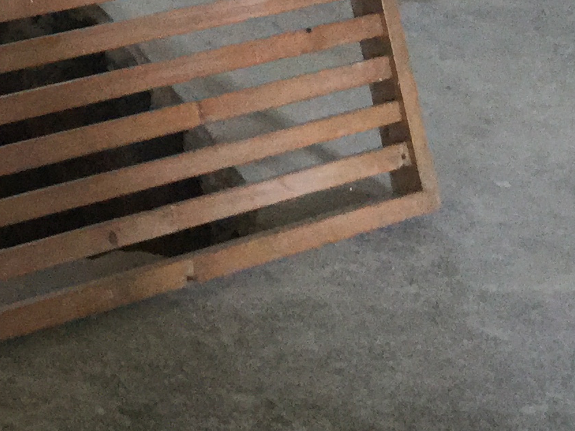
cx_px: -359
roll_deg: -3.2
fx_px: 1993
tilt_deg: -15.3
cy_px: -207
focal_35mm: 120
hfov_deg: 14.9
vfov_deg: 11.8
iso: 200
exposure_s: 1/33
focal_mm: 3.3
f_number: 2.4
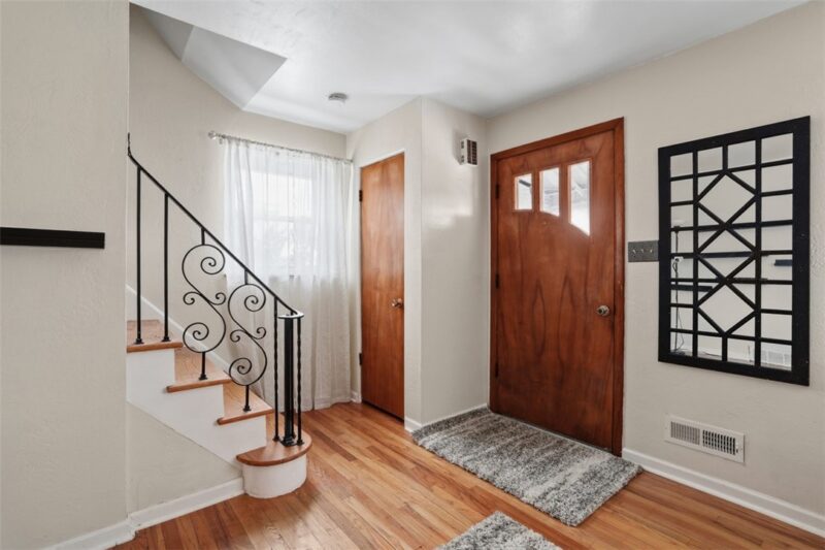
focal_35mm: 16
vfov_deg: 73.7
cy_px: 275
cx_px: 412
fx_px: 367
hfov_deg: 96.7
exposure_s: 1/13
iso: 320
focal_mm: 16
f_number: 8
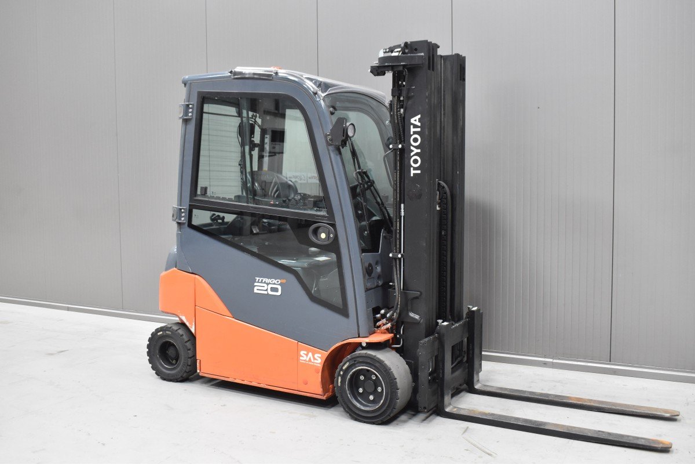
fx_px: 695
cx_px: 348
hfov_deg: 53.1
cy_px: 232
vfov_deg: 36.9
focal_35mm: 36
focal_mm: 24
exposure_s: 1/25
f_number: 5
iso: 1600
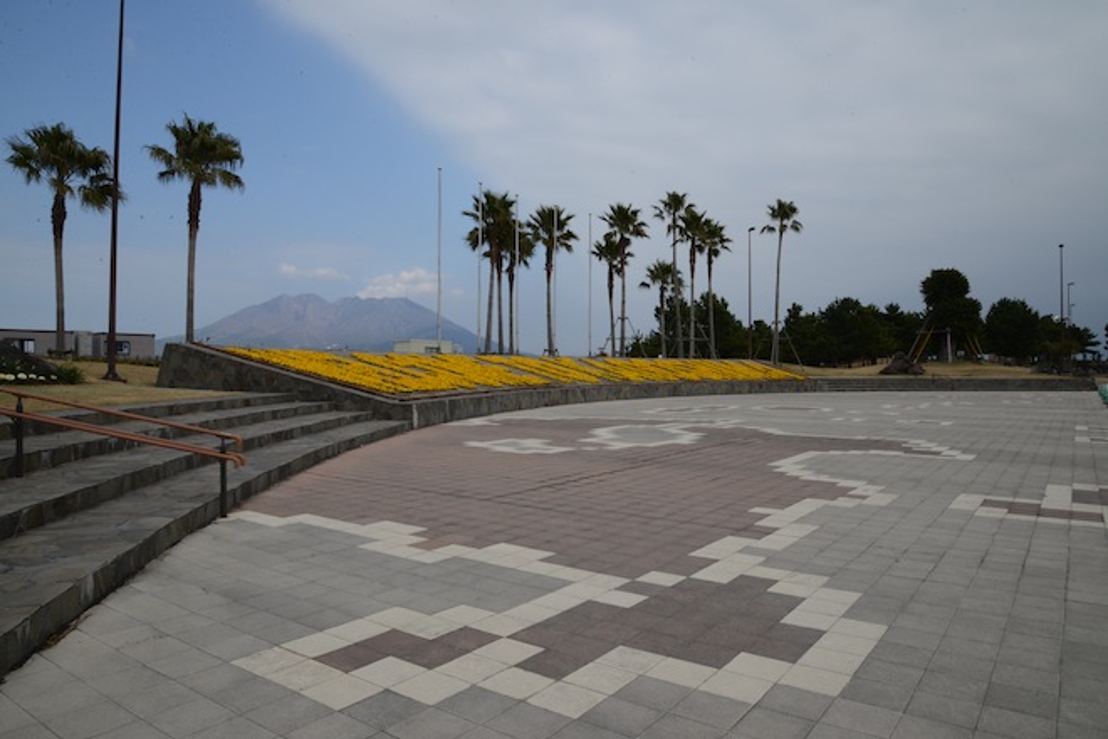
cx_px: 554
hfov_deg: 73.7
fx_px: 739
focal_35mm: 24
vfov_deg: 53.1
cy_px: 370
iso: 100
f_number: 22
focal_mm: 24
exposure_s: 1/30
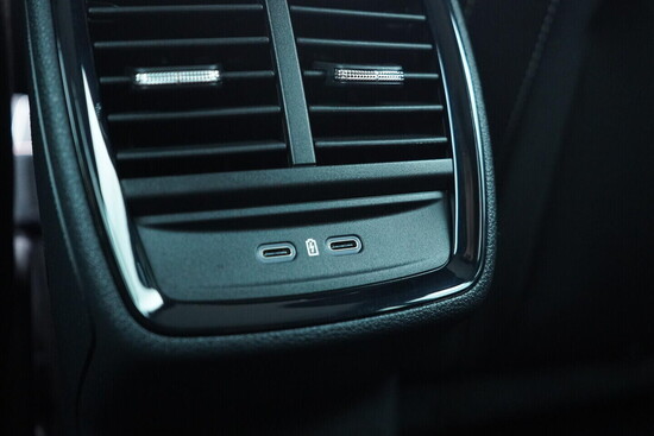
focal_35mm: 36
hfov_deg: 53.1
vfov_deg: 36.9
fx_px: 654
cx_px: 327
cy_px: 218
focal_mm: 24
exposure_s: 1/40
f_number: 2.8
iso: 2500
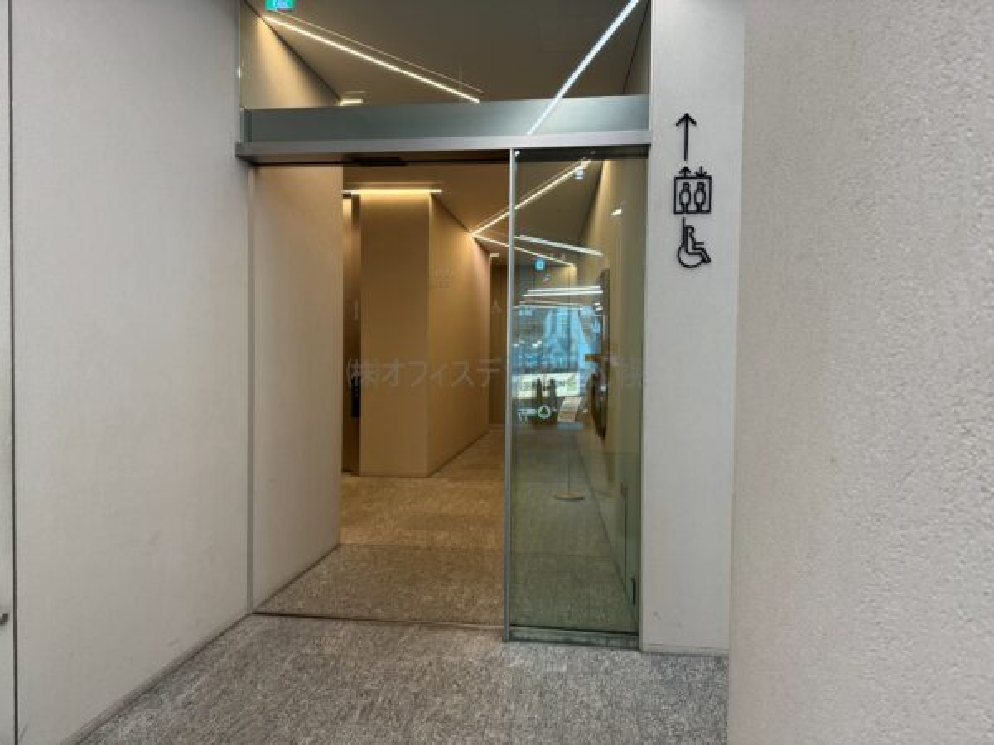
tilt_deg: -1.8
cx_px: 497
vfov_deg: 56.8
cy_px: 372
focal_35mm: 24
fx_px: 689
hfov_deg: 71.6
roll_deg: -0.9
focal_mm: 6.76
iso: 125
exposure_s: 1/100
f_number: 1.78
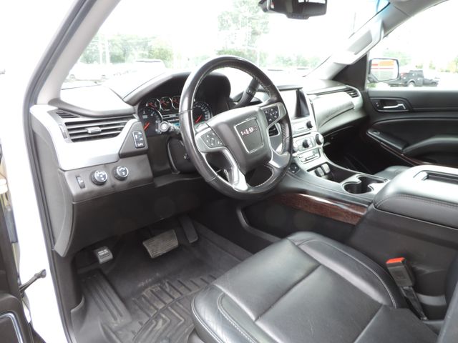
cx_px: 229
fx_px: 318
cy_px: 172
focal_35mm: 24
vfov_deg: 56.8
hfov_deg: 71.6
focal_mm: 4.3
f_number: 3
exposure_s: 1/30
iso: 140
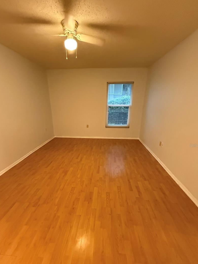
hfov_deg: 78.1
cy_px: 145
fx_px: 122
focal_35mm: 16
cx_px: 94
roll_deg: -0.6
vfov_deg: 94.2
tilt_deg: -19.7
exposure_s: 1/60
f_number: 2.2
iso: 1250
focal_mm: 2.22
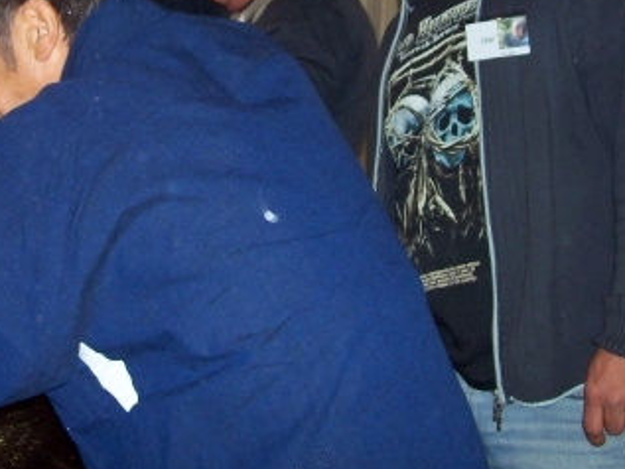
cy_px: 82
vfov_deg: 21.3
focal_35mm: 68
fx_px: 1228
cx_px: 154
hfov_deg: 28.1
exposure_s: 1/64
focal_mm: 6
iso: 80
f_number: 2.7
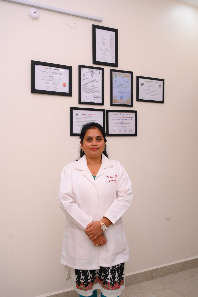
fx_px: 277
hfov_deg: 39.4
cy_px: 148
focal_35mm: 34
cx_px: 99
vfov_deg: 56.5
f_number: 5.6
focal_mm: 33.5
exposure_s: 1/125
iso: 640
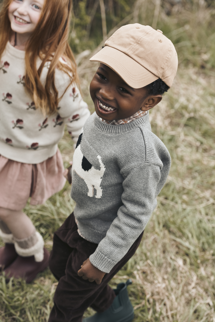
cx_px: 108
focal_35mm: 85
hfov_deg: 16.1
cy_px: 161
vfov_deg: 23.9
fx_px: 761
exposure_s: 1/500
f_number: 5
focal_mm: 85
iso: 500
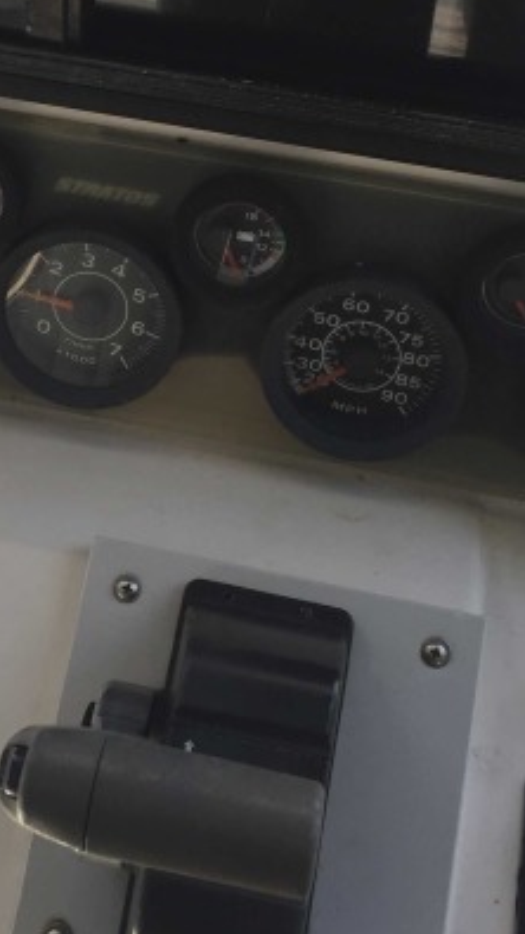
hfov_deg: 18.5
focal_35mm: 64
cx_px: 71
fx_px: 1585
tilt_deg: -48.4
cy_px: 253
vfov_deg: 32.3
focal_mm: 4.15
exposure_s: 1/399
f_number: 2.2
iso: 32
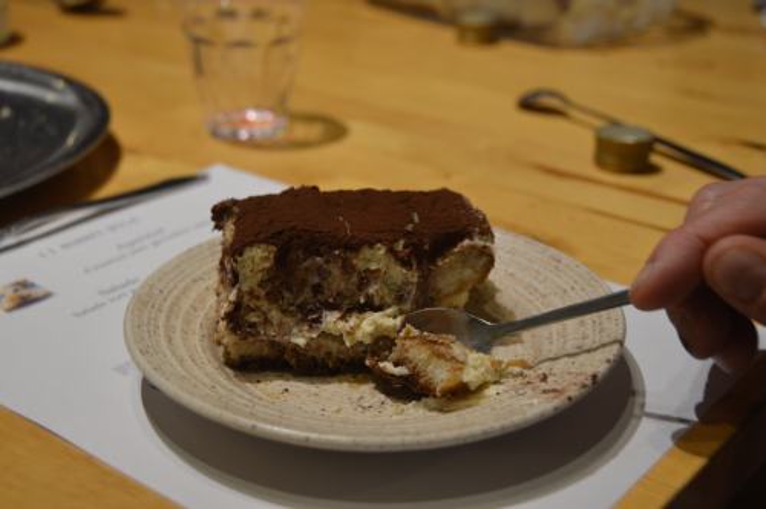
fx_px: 1116
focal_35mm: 52
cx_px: 383
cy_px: 254
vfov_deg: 25.7
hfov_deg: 37.9
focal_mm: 35
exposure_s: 1/5
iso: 200
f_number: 4.2
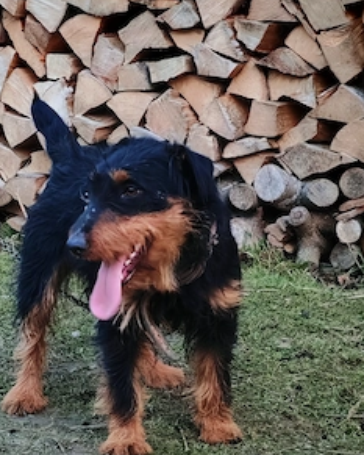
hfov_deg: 12.6
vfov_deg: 15.8
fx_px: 1642
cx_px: 155
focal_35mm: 122
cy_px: 264
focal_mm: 8.67
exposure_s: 1/33
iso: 800
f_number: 2.4
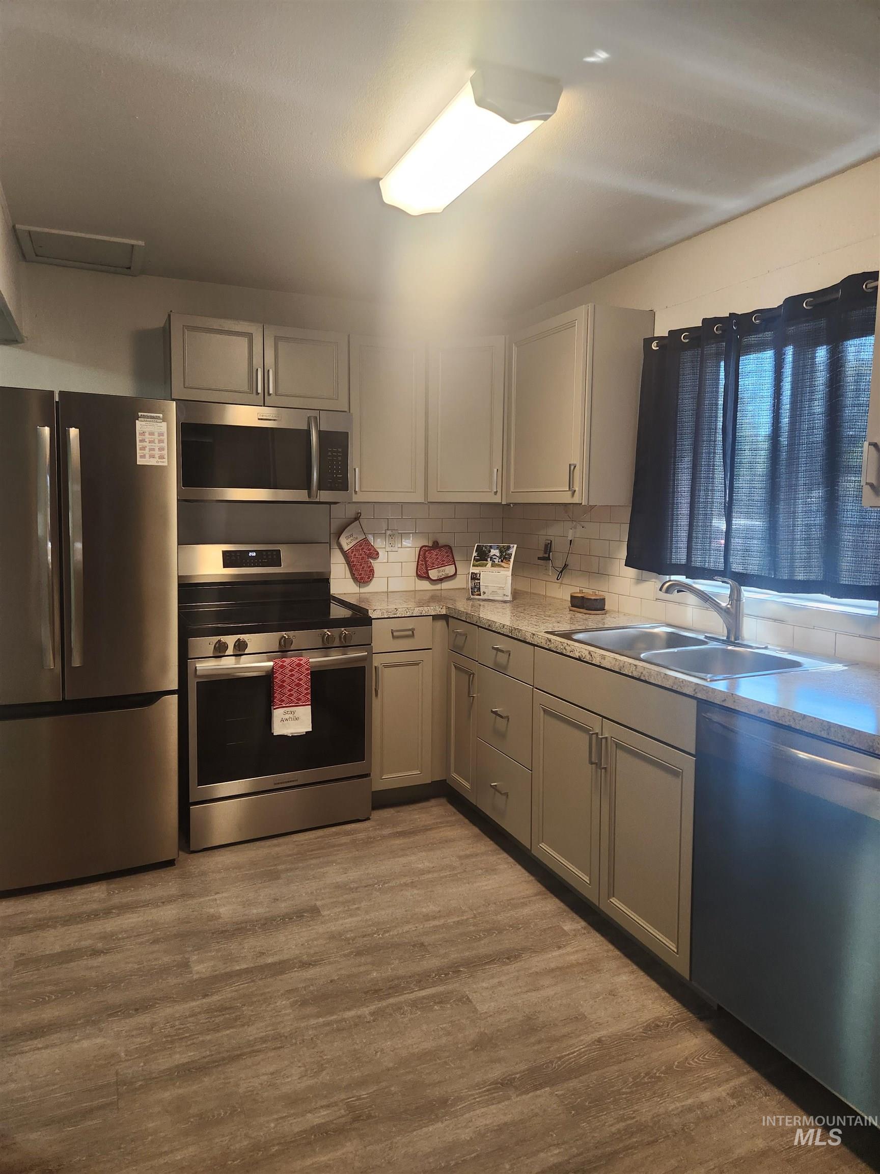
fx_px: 780
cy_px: 587
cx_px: 440
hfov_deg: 58.9
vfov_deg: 73.9
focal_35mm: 23
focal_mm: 5.4
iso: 200
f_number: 1.8
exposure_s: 1/120
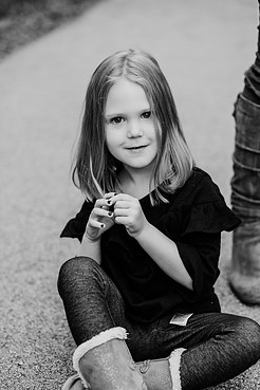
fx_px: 661
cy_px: 216
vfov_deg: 32.9
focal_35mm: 61
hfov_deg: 22.2
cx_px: 149
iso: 320
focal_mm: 50
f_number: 2.2
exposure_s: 1/800
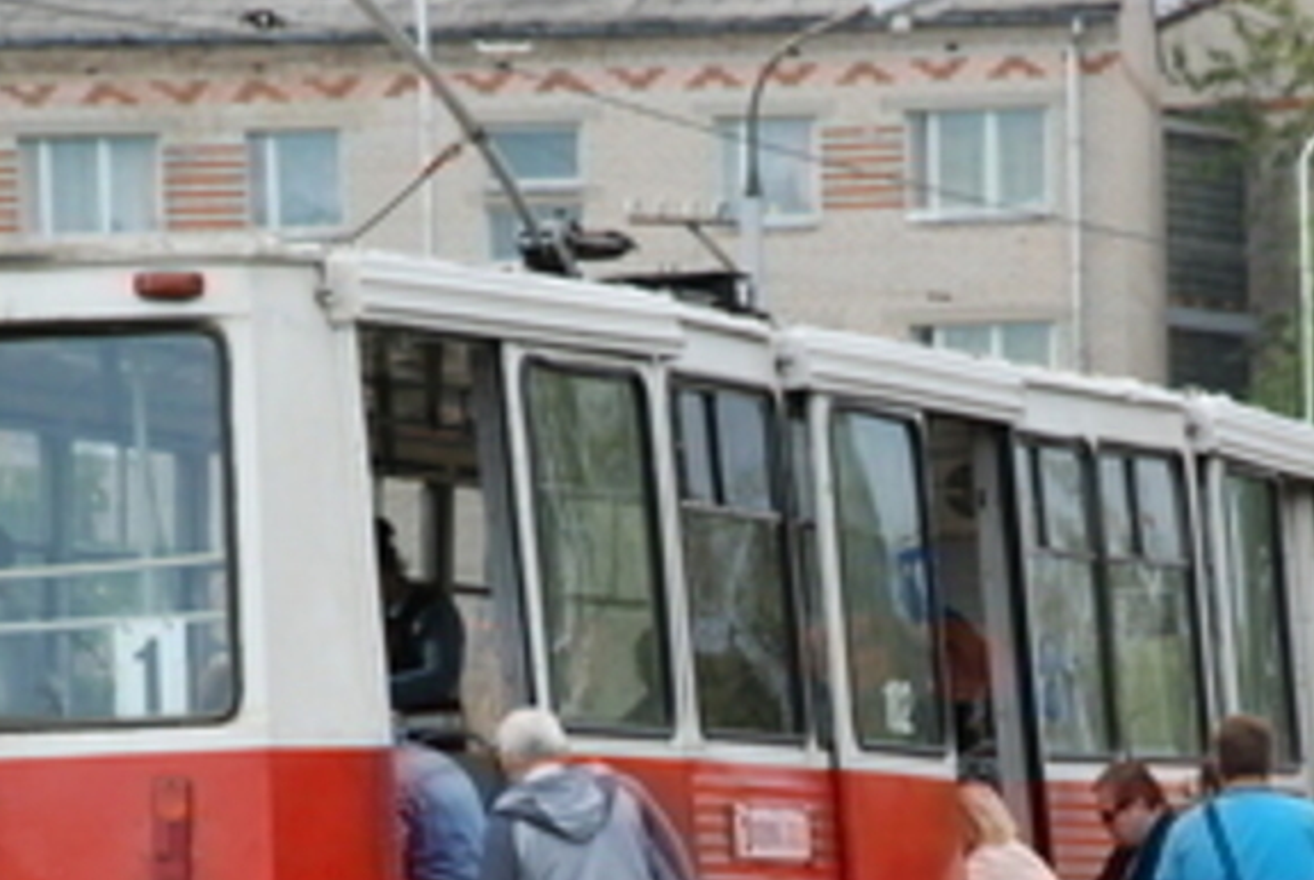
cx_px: 828
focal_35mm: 350
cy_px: 859
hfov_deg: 5.9
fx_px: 12799
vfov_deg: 3.9
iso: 640
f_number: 5.6
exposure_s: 1/750
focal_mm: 105
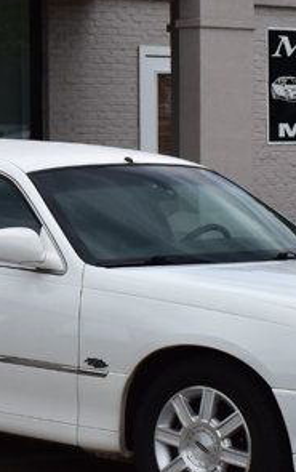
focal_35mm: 159
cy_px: 154
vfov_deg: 13.1
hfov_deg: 8.0
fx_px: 2047
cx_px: -210
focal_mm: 30
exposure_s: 1/500
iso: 250
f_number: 11
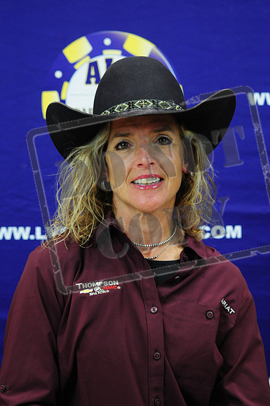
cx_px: 135
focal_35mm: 105
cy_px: 203
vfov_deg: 19.5
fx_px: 1185
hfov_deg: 13.0
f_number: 4
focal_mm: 70
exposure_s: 1/125
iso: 1250
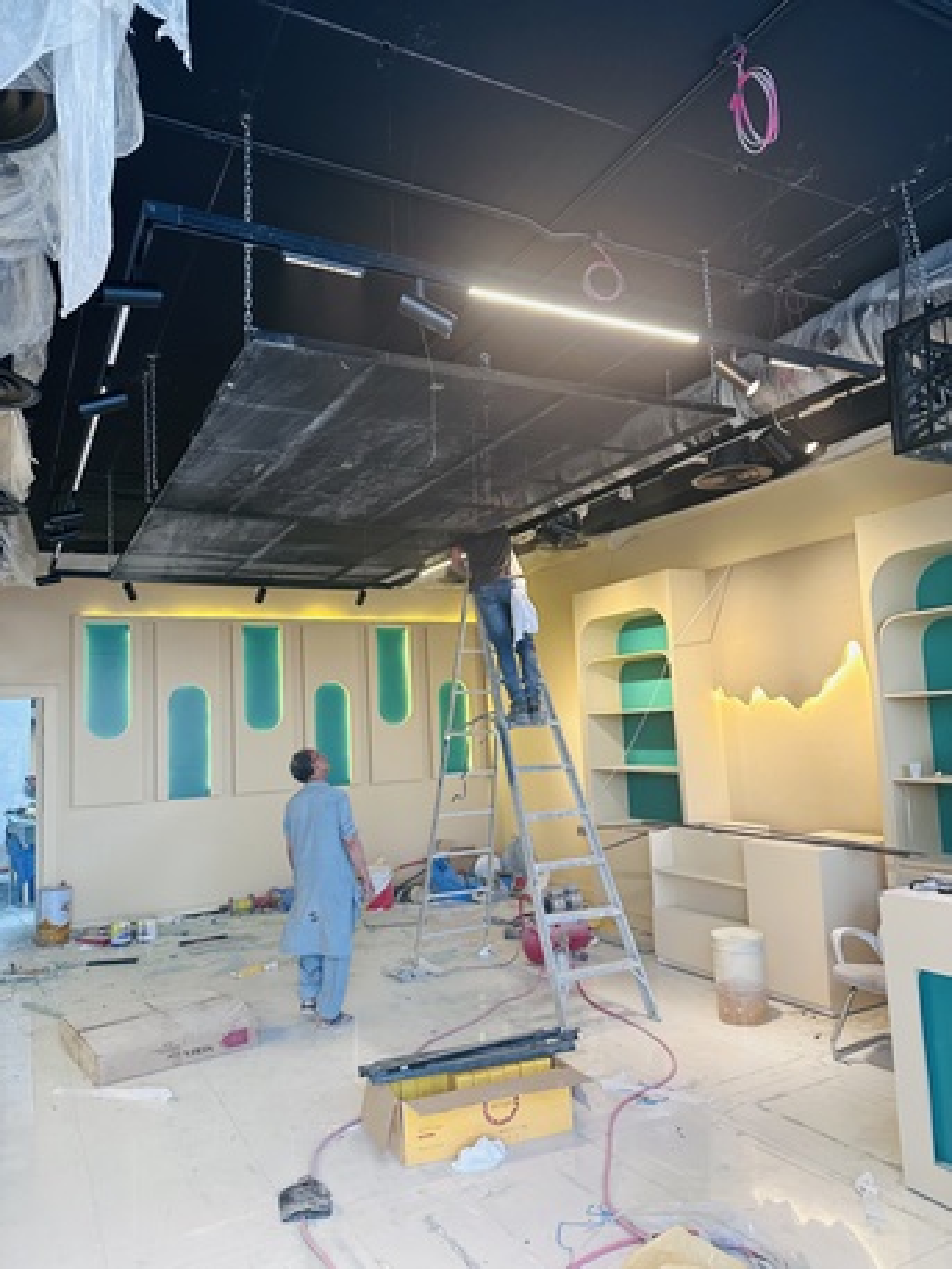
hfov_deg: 56.8
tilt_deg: +6.3
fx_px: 880
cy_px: 634
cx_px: 476
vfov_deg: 71.6
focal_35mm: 24
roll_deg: +2.6
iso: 200
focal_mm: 6.86
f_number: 1.78
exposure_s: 1/120
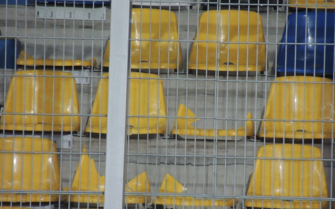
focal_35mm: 1064
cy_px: 112
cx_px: 168
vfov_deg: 1.2
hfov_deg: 2.0
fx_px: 9709
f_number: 5.9
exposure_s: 1/40
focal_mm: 180
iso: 800
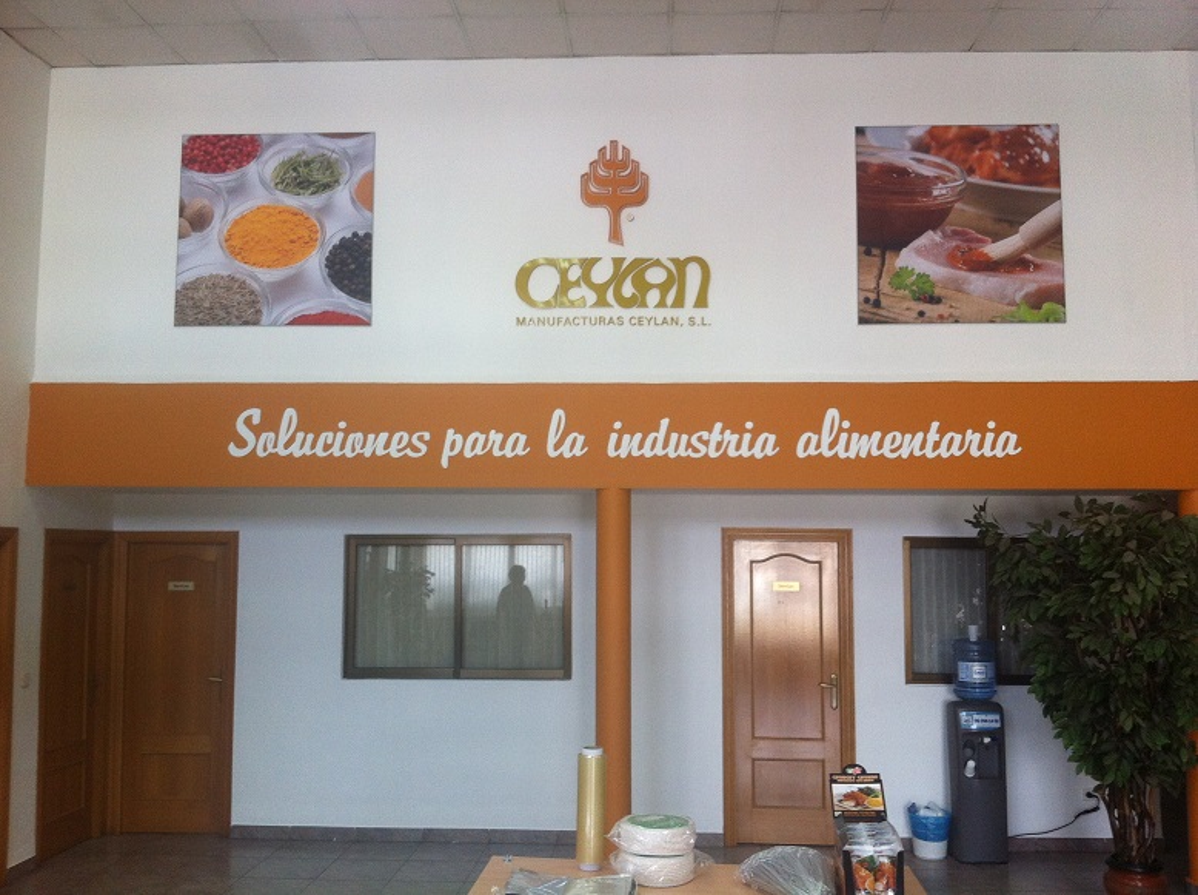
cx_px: 599
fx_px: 1209
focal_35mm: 35
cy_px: 448
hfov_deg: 52.7
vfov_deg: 40.6
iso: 100
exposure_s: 1/40
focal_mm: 3.85
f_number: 2.8
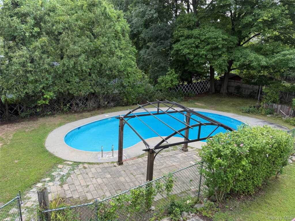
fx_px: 205
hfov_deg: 71.6
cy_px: 110
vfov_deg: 56.8
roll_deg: -3.0
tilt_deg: -15.3
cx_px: 148
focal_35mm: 24
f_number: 1.78
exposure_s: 1/840
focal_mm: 6.76
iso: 80
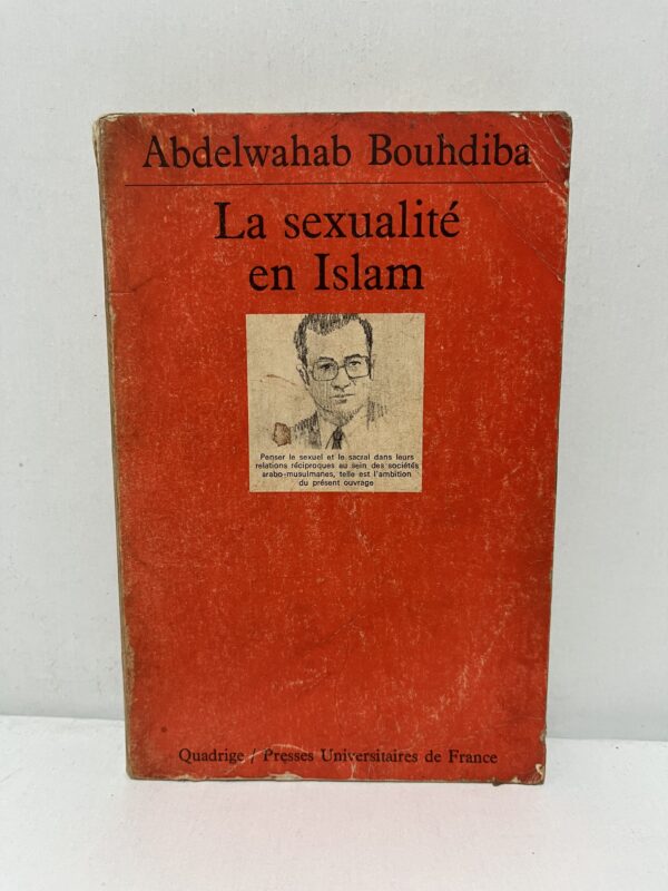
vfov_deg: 67.3
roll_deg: -1.8
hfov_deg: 53.1
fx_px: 669
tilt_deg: -13.5
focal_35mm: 26
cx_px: 334
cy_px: 446
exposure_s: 1/50
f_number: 1.6
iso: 100
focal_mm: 5.1
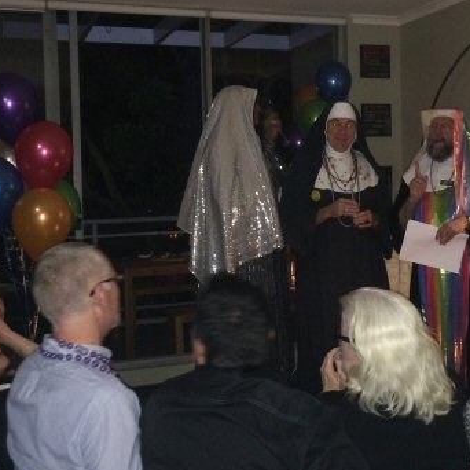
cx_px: 287
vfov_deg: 35.3
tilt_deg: -1.1
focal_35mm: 48
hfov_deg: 35.2
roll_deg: +0.8
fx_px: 737
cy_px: 194
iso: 320
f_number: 2.2
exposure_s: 1/16
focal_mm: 4.15
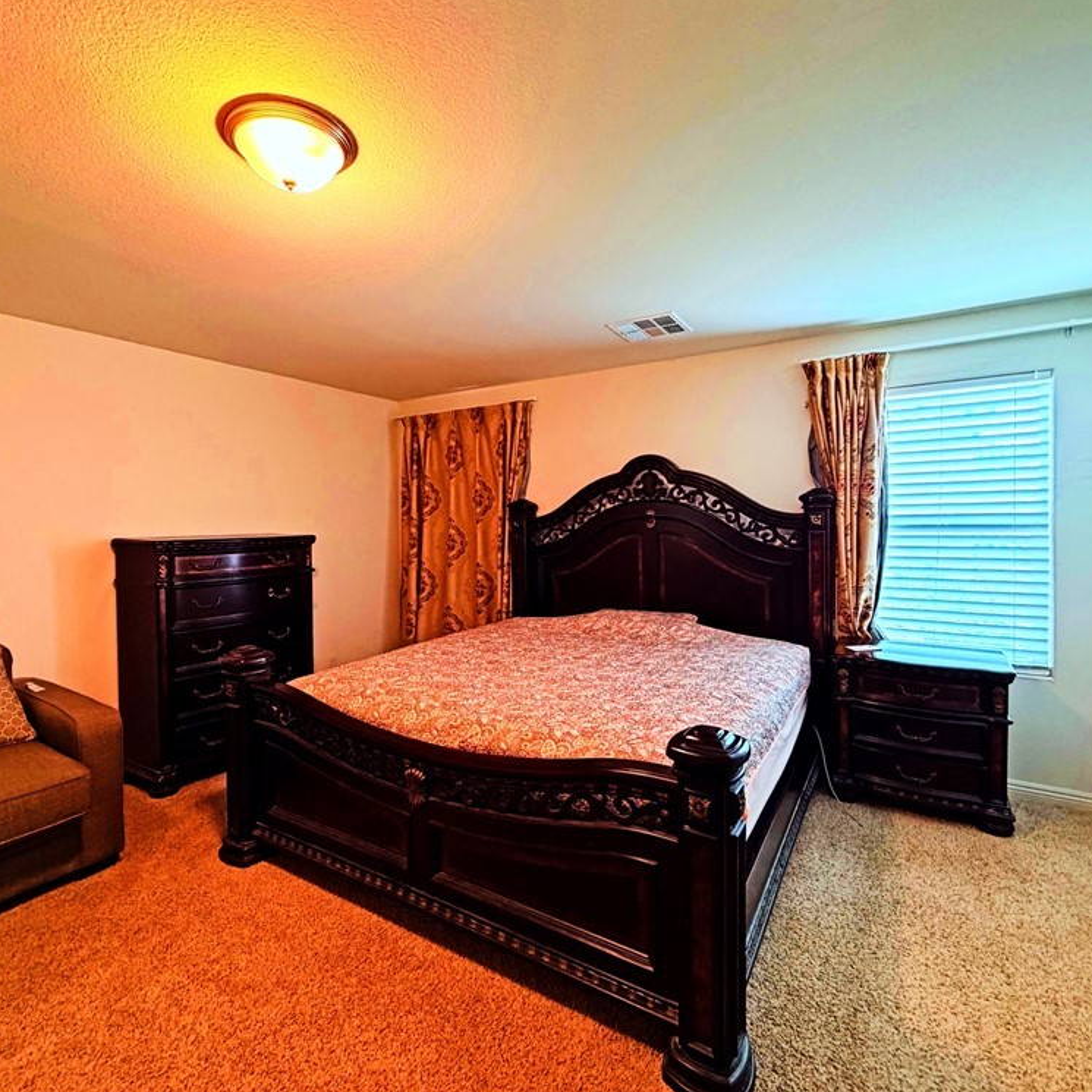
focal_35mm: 17
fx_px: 607
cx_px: 526
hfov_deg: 83.9
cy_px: 532
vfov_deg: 84.0
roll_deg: +1.3
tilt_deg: -1.1
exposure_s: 1/60
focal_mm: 2.22
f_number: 2.2
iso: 250
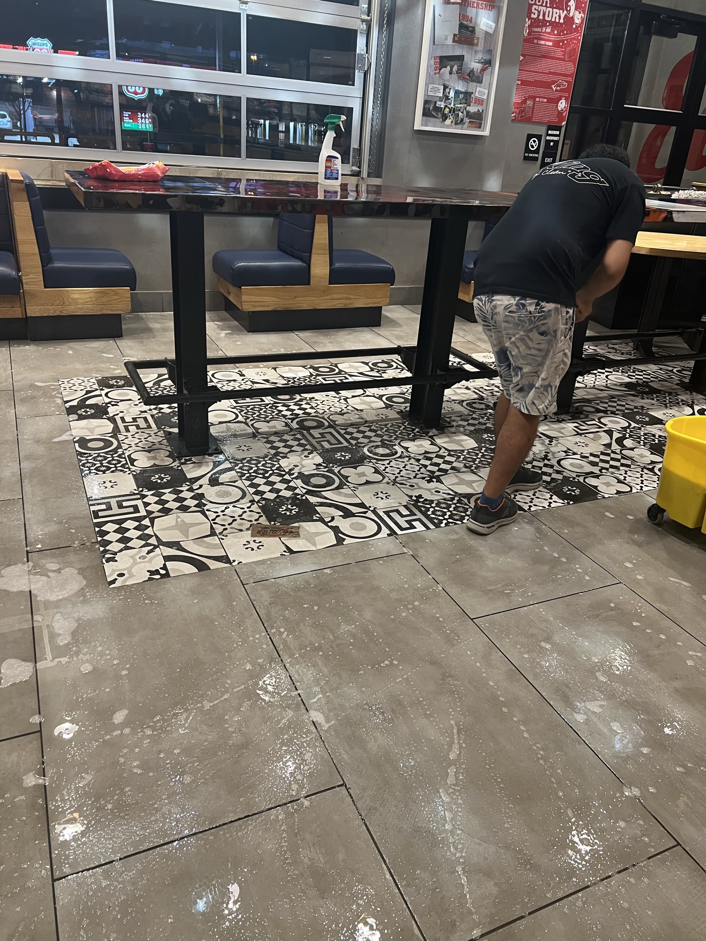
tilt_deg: -26.6
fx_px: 707
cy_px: 470
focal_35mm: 26
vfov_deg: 67.3
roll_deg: -4.9
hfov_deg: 53.1
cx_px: 353
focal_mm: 5.7
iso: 160
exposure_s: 1/60
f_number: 1.5
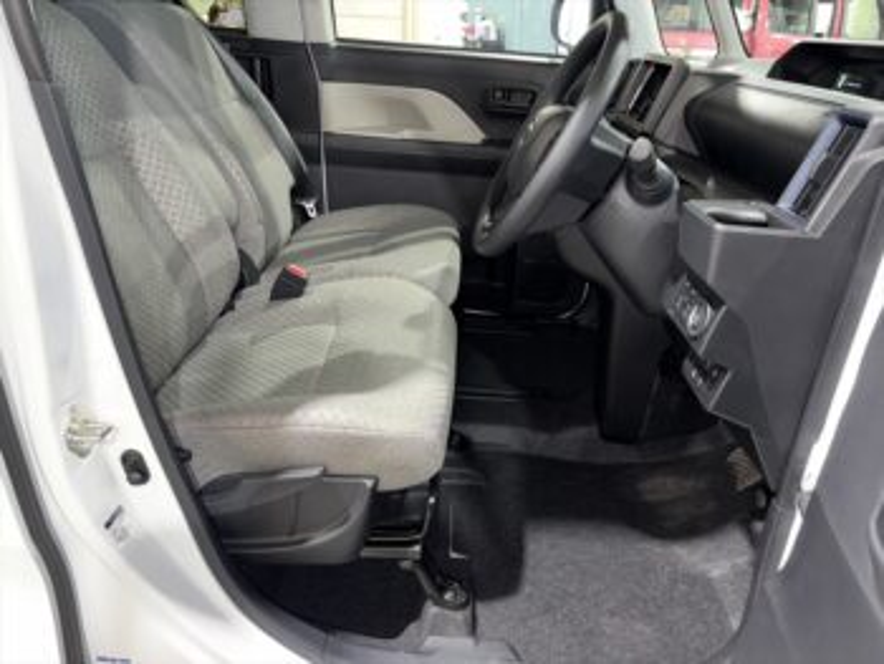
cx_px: 442
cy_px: 332
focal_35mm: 26
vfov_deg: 53.1
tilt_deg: -23.9
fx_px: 664
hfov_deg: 67.3
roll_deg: -0.8
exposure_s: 1/8
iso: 100
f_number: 1.6
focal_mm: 5.96
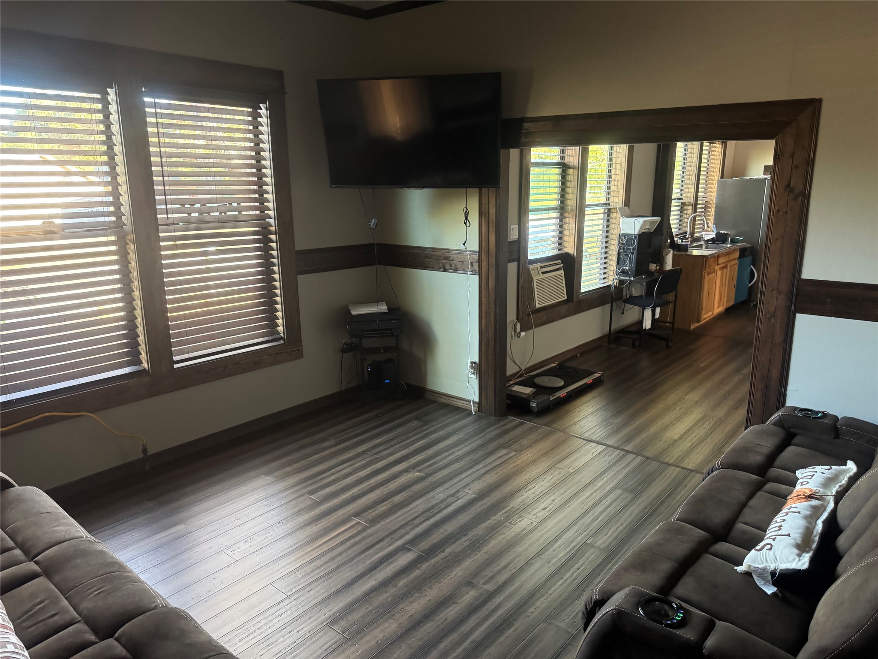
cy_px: 330
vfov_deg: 56.8
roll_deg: +0.0
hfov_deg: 71.6
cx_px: 439
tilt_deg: -14.1
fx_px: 609
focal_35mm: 24
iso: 800
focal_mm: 6.76
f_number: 1.78
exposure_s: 1/53
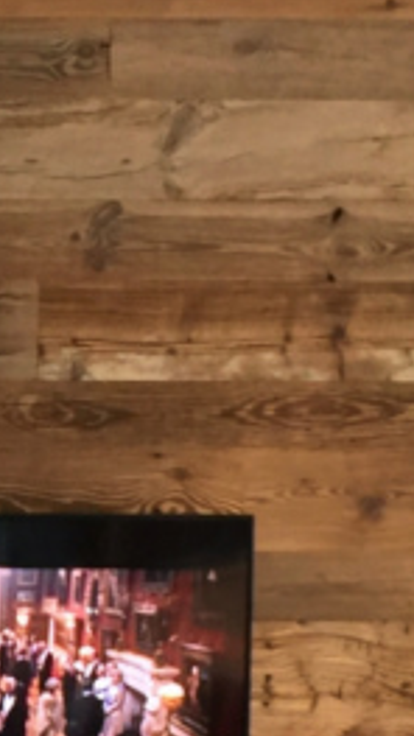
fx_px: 2400
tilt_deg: -0.6
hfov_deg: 9.7
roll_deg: -1.2
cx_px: -106
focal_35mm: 123
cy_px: 677
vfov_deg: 17.2
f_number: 2.2
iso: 40
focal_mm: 4.15
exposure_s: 1/17
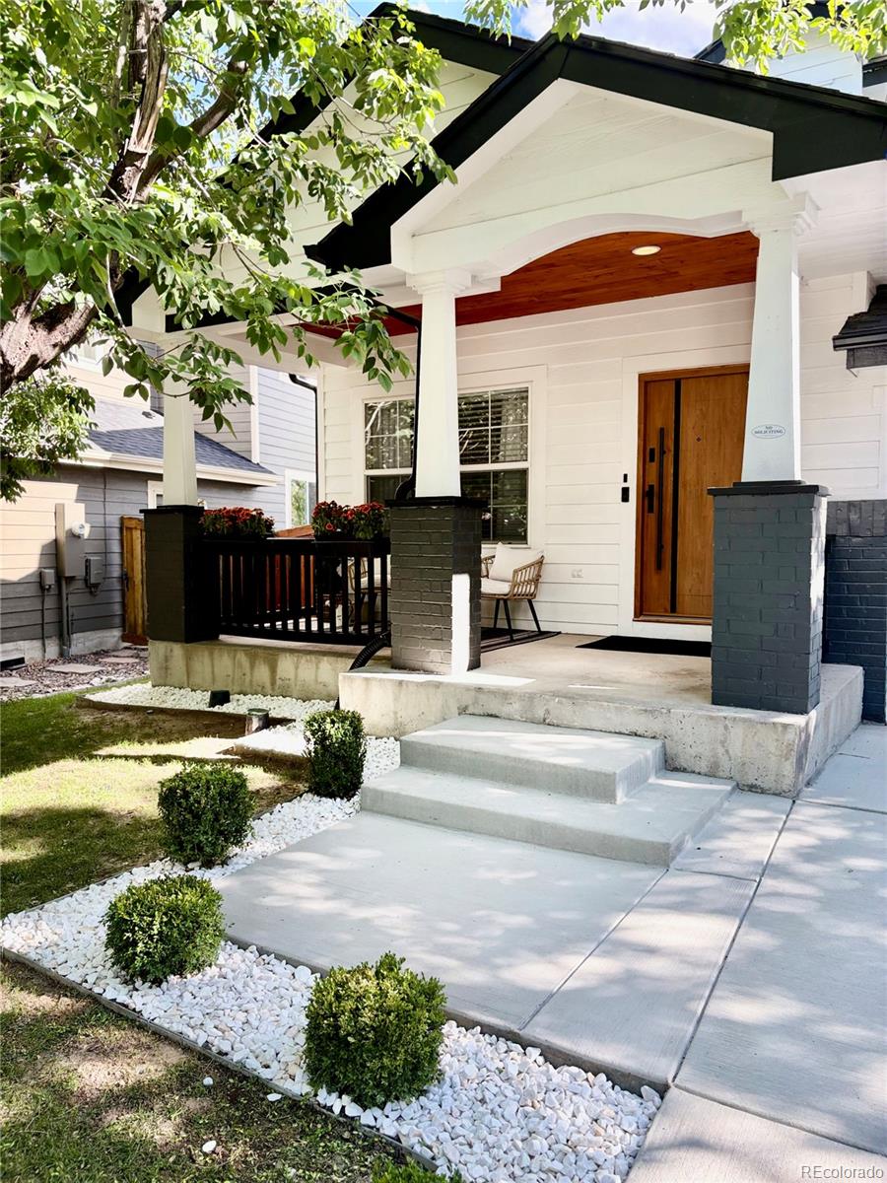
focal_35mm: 26
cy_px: 592
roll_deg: -1.3
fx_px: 888
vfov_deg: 67.3
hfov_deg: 53.1
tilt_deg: -4.0
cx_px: 444
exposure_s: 1/397
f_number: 1.6
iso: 64
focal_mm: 5.96
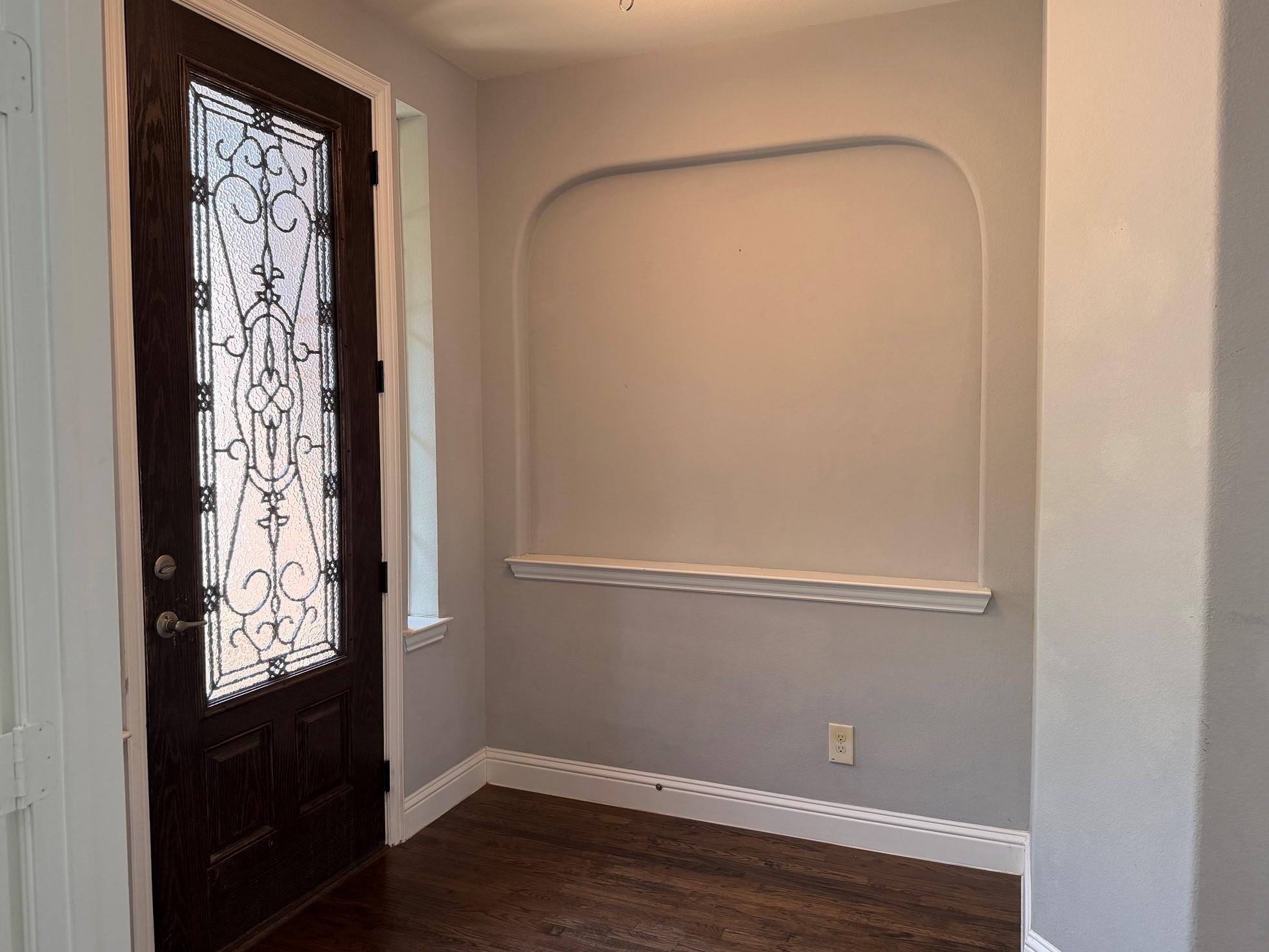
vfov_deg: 54.9
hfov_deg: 69.4
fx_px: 917
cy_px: 468
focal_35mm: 25
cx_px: 614
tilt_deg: -3.1
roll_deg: +0.7
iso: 200
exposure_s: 1/193
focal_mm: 6.76
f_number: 1.78
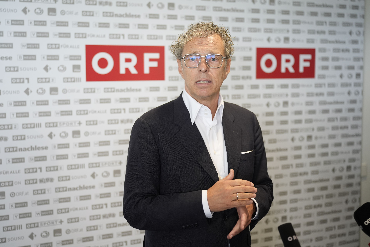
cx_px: 185
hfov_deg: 39.6
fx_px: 514
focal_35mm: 50
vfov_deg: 27.0
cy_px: 124
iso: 800
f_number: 2.2
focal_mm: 50
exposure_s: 1/500
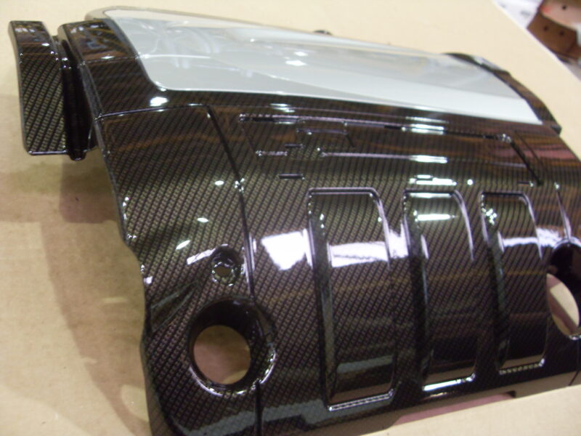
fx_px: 587
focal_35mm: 35
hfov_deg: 52.6
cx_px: 290
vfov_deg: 40.7
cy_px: 218
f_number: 2.8
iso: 200
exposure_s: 1/15
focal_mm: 6.3
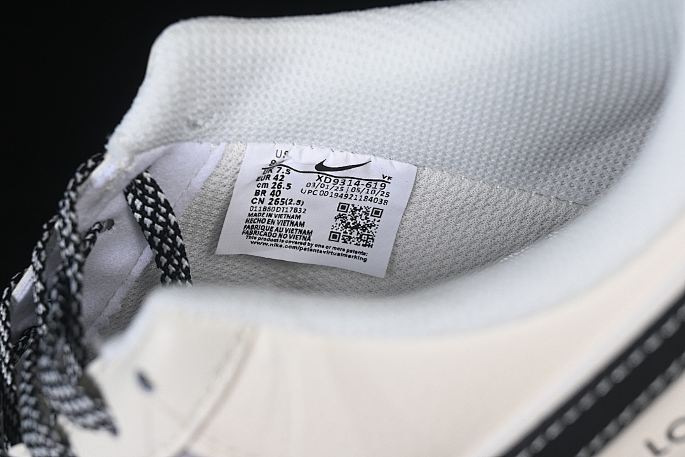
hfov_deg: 27.0
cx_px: 342
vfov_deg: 18.2
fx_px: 1427
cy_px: 228
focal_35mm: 75
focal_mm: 50
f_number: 7.1
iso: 160
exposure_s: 1/80
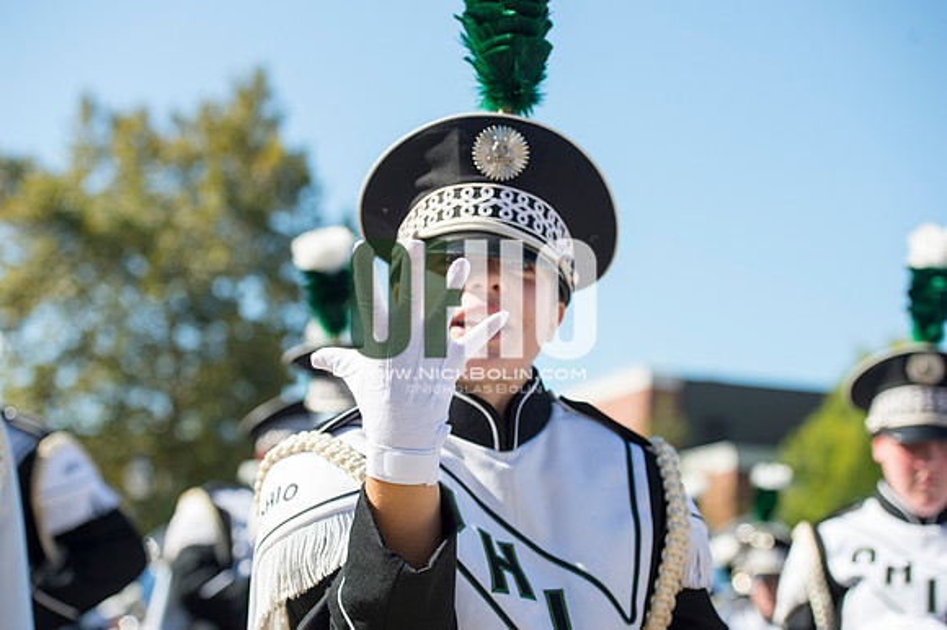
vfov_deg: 18.2
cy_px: 315
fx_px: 1972
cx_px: 474
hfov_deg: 27.0
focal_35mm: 75
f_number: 4.5
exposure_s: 1/1000
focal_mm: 75
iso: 200
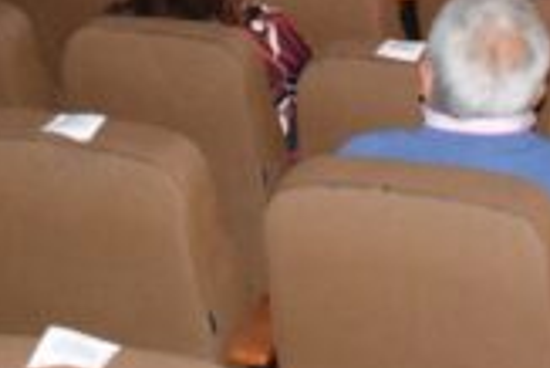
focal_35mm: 141
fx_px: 2156
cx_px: 459
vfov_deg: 9.0
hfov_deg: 14.4
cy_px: -446
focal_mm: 20
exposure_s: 1/60
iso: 2500
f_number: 3.5
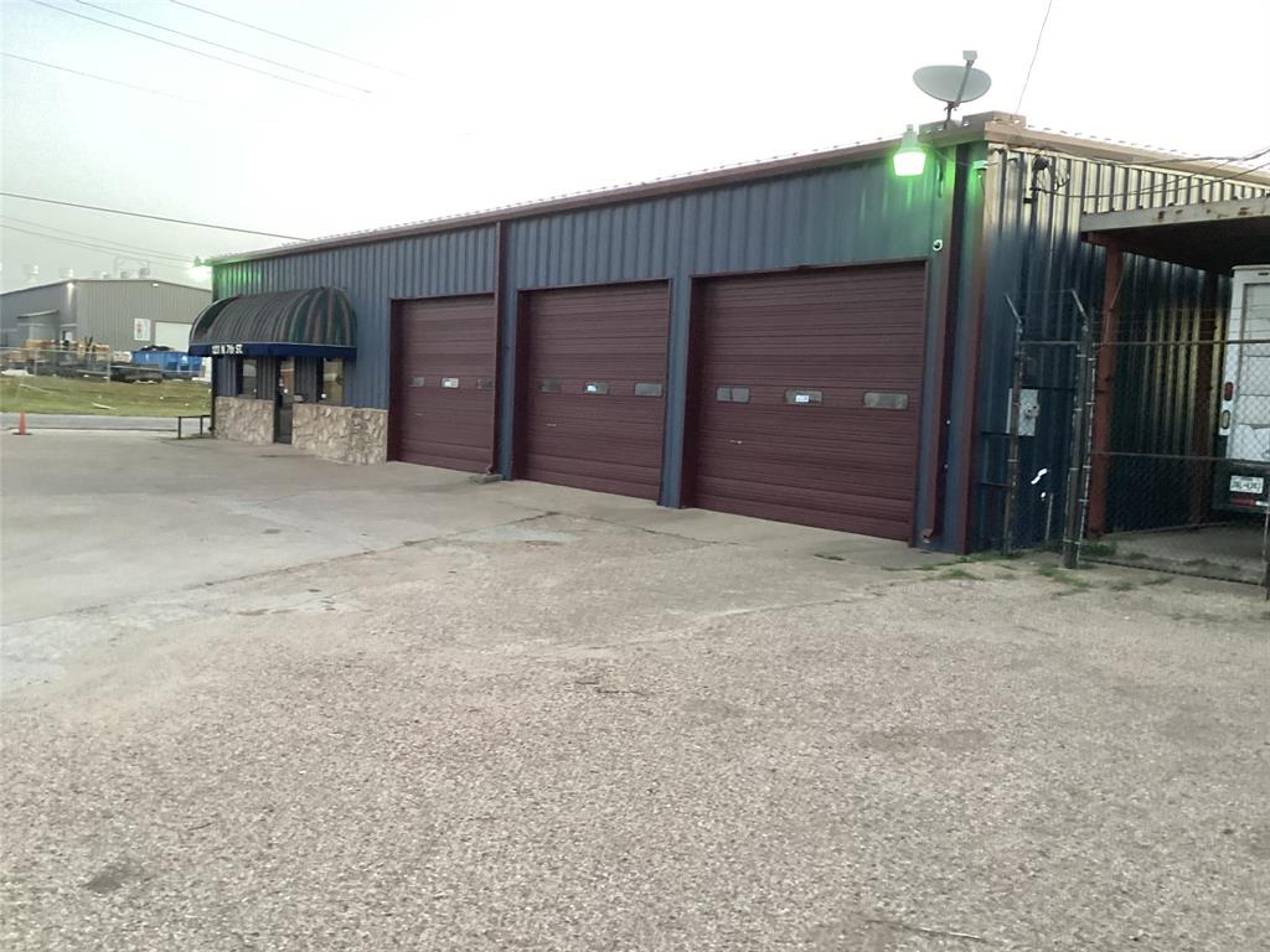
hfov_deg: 58.4
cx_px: 635
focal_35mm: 31
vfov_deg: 45.4
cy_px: 476
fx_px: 1137
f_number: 2.4
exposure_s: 1/60
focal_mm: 3.3
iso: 250
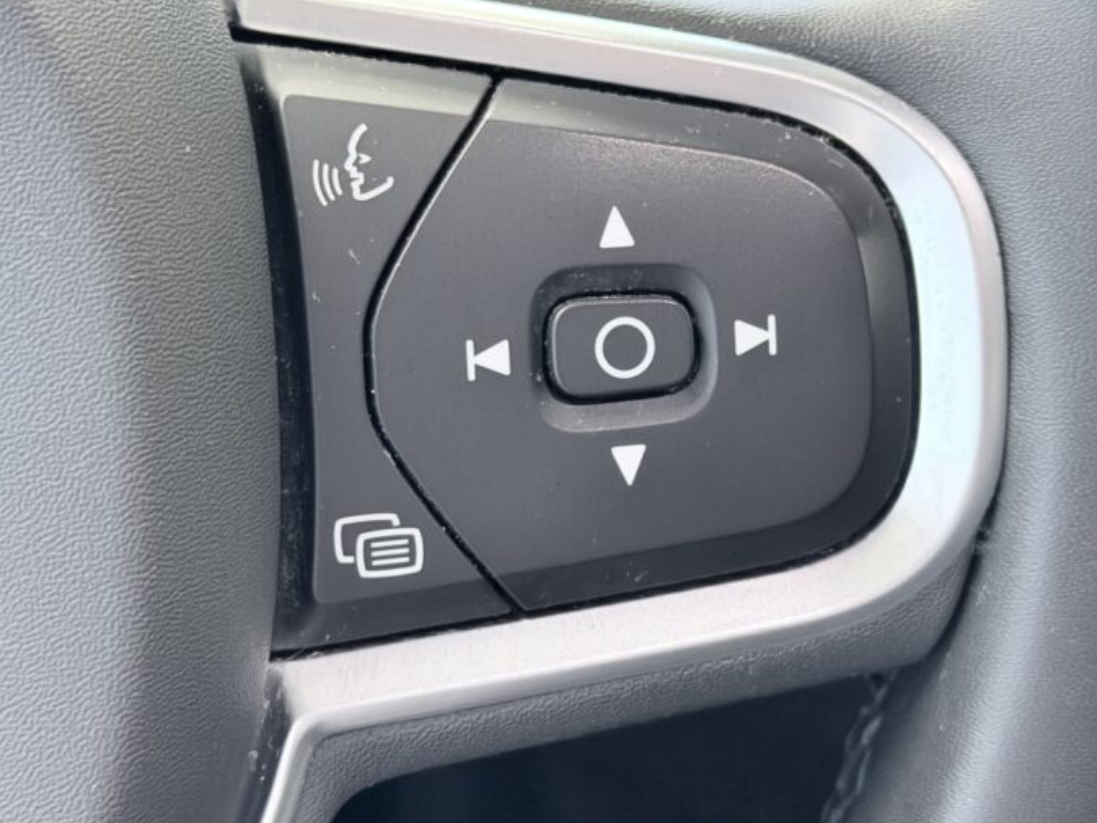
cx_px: 572
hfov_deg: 26.7
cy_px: 344
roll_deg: -2.1
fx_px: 2314
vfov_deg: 20.2
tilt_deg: -28.9
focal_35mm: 73
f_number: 1.78
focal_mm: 6.76
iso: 500
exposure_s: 1/33
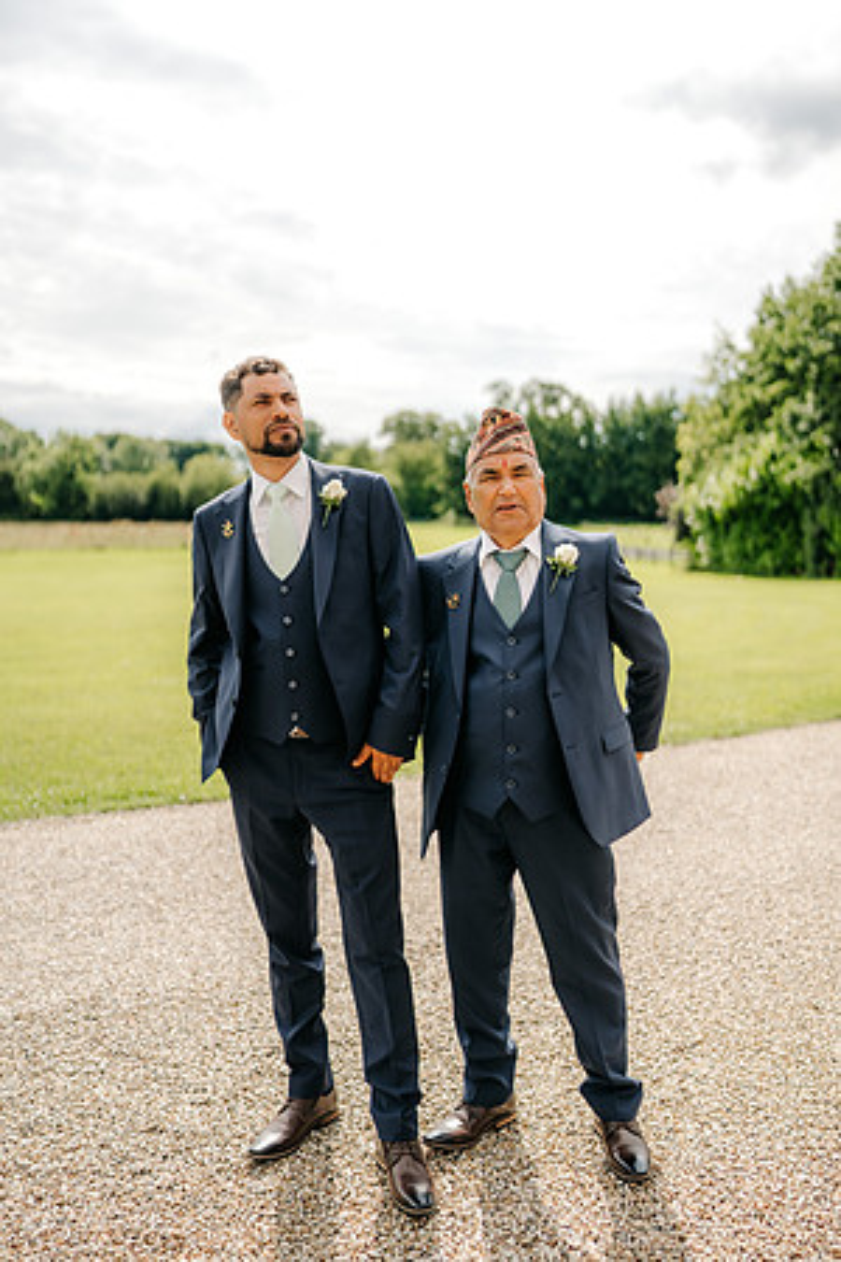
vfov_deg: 54.4
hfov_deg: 37.9
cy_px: 631
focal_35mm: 35
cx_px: 420
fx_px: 1226
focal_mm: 35
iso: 100
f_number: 1.4
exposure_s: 1/6400
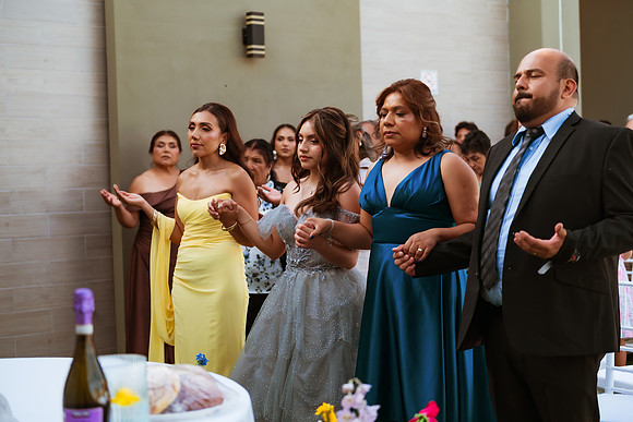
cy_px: 211
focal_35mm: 60
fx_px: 1055
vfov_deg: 22.6
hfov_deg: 33.4
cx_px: 316
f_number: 2.8
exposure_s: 1/800
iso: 100
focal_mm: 60
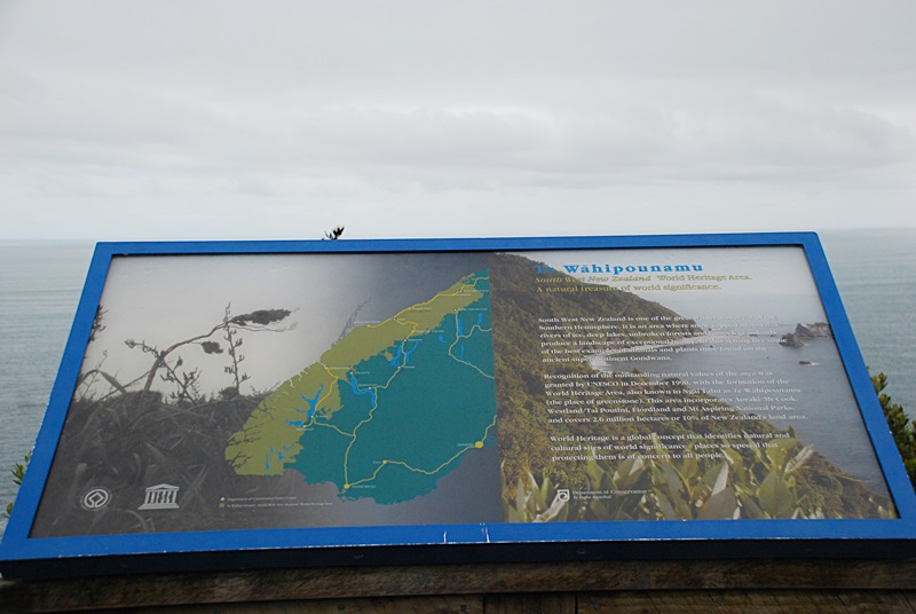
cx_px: 458
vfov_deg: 29.0
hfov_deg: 42.3
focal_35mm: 46
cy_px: 307
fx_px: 1185
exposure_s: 1/1600
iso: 400
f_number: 5.6
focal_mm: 31
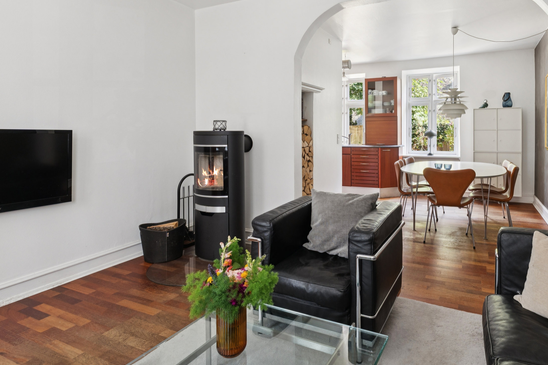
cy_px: 139
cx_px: 330
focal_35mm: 22
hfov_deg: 77.0
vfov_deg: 56.0
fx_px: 339
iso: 250
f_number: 7.1
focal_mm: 10.8
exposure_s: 1/10
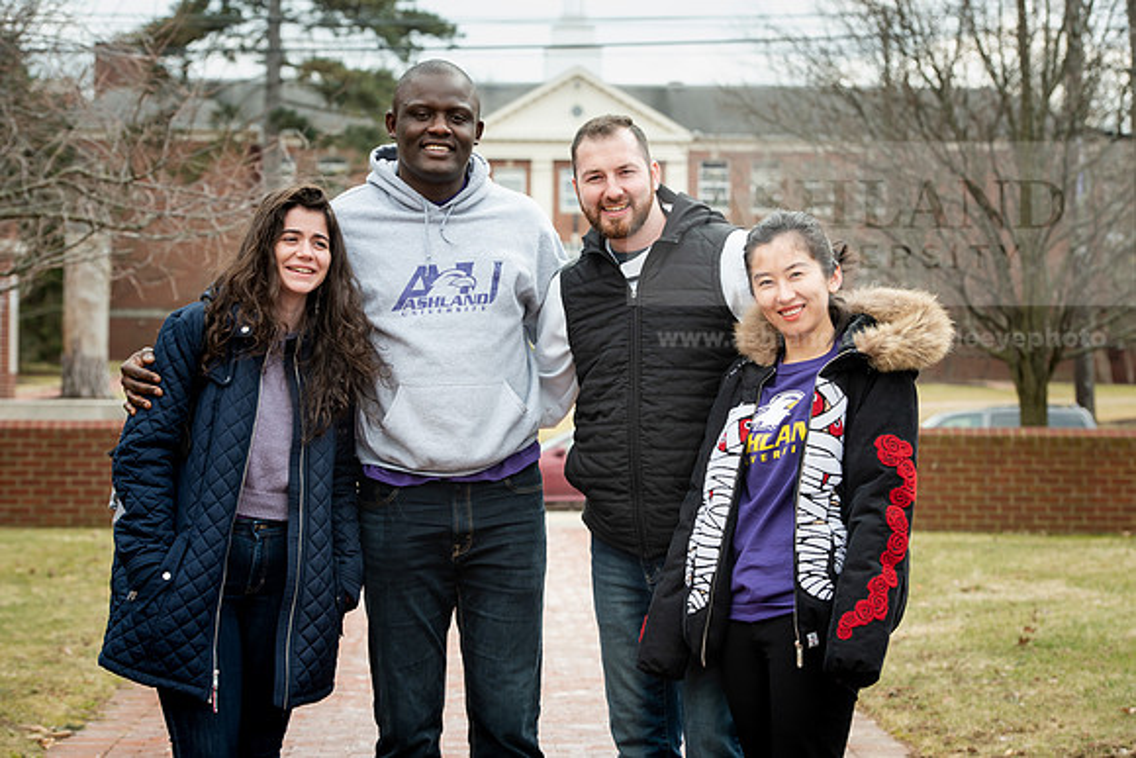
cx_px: 568
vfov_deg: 14.0
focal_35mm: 98
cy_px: 379
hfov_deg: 20.8
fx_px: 3093
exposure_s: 1/320
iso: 400
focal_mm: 98
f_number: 7.1
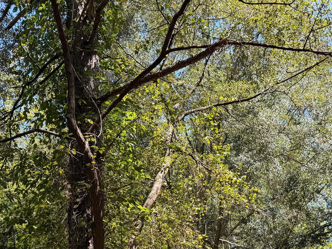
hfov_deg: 39.5
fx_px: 460
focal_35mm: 48
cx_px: 135
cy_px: 245
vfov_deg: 28.5
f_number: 1.78
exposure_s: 1/632
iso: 80
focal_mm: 6.76
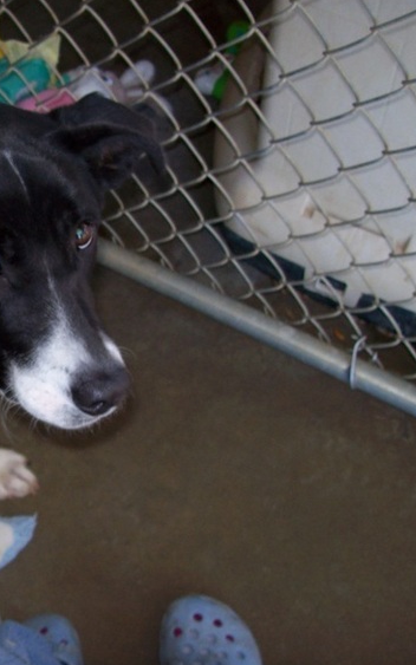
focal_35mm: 52
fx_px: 943
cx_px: 9
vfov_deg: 38.9
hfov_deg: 23.9
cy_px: 335
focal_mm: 6
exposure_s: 1/64
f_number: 2.7
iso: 80
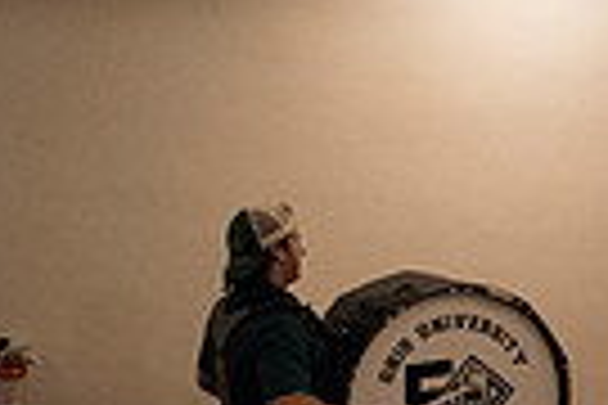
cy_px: 250
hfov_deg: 16.8
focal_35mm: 103
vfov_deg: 13.3
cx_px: 1063
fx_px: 1739
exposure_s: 1/400
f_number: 2.8
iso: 8000
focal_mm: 24
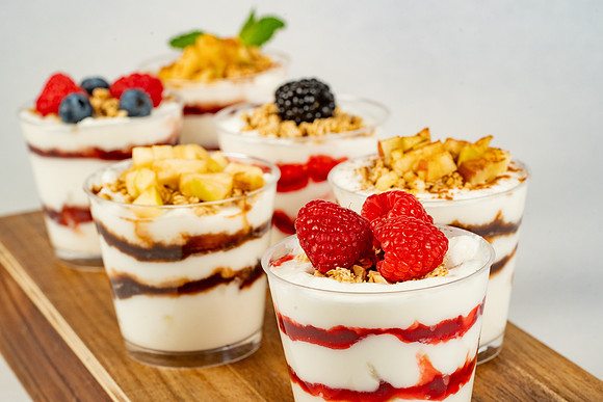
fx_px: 1508
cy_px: 201
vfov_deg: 15.2
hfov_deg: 22.6
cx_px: 302
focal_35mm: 90
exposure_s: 1/200
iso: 800
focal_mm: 90
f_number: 11
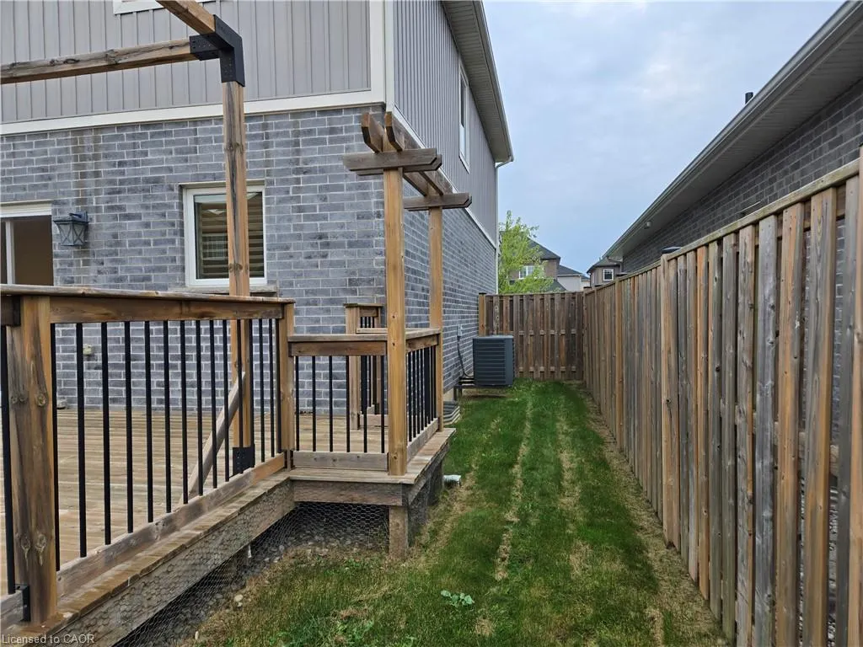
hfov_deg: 73.9
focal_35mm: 23
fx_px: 573
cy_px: 324
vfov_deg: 58.9
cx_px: 432
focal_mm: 5.4
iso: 50
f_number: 1.8
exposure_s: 1/180
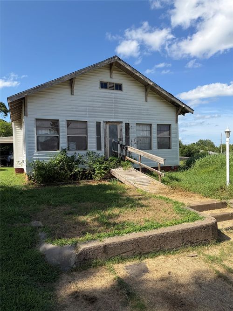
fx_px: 215
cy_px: 156
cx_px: 116
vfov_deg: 71.6
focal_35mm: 24
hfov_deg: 56.8
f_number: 1.78
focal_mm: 6.76
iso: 80
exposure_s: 1/3584
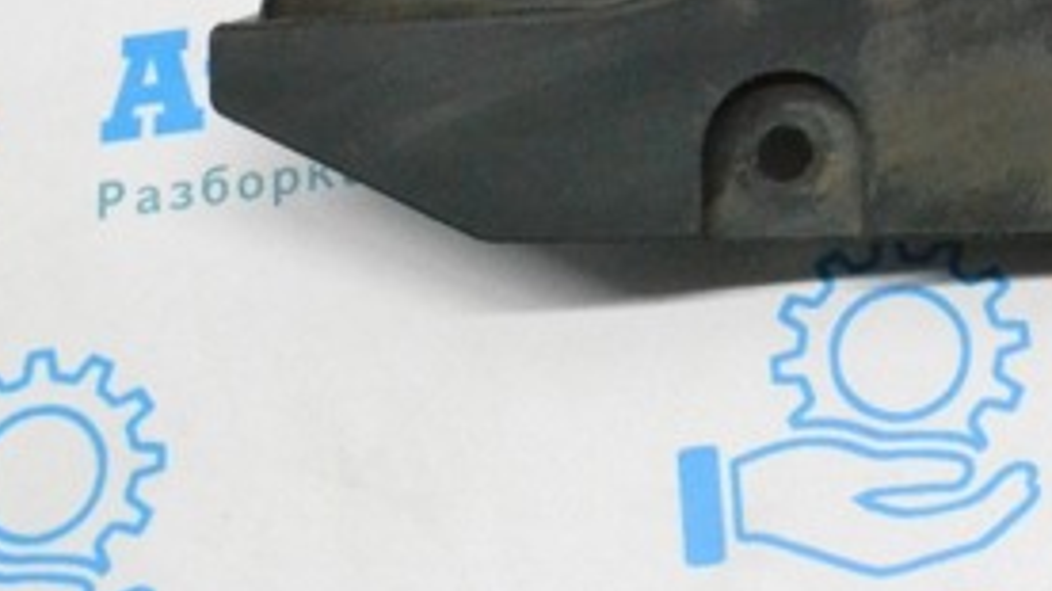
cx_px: 1071
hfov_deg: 20.3
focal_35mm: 102
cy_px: -194
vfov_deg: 11.5
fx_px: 2844
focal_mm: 28
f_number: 11
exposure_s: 1/160
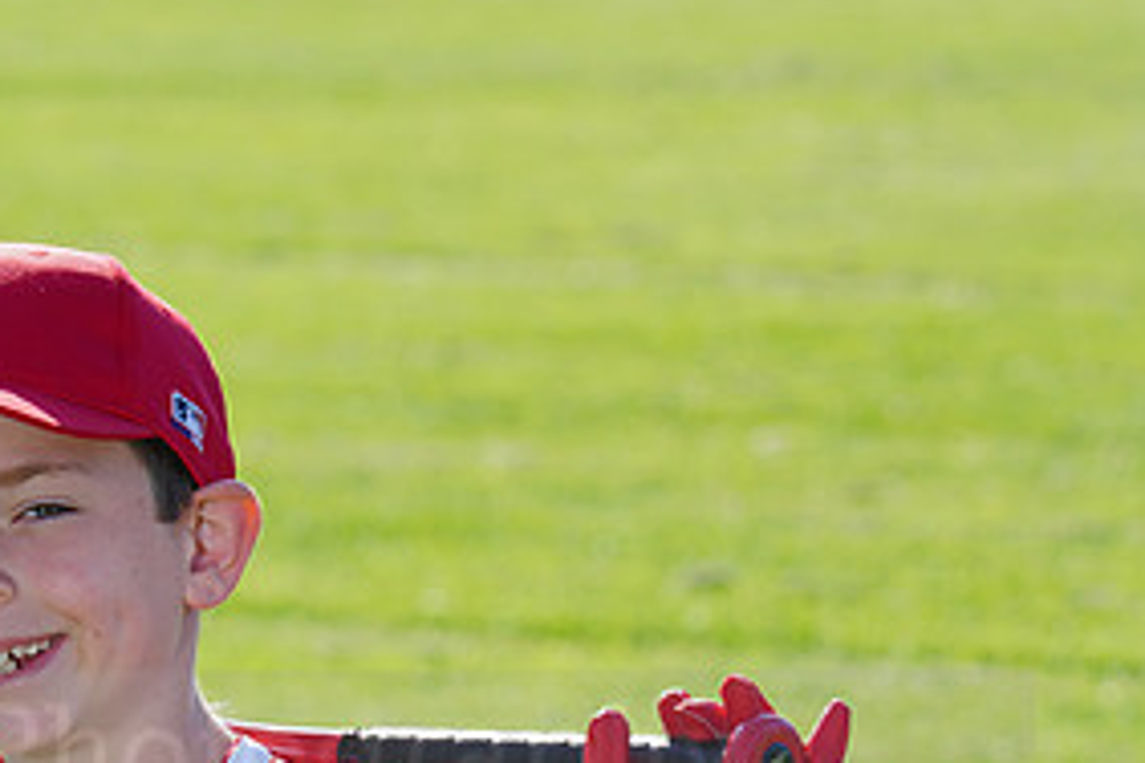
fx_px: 11640
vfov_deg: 3.8
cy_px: 724
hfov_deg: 5.6
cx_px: 248
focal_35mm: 366
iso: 200
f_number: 10
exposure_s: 1/200
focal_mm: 178
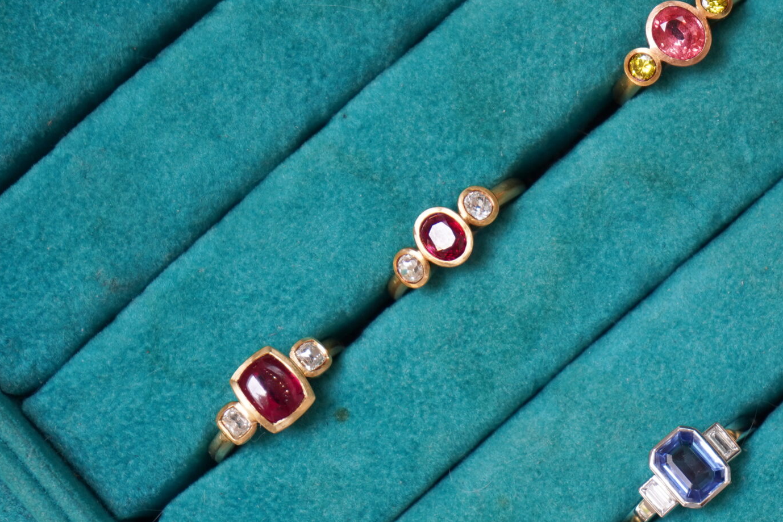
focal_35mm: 130
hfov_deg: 15.7
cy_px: 435
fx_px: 2828
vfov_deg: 10.5
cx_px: 620
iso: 500
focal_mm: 70
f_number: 5.6
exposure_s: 1/80
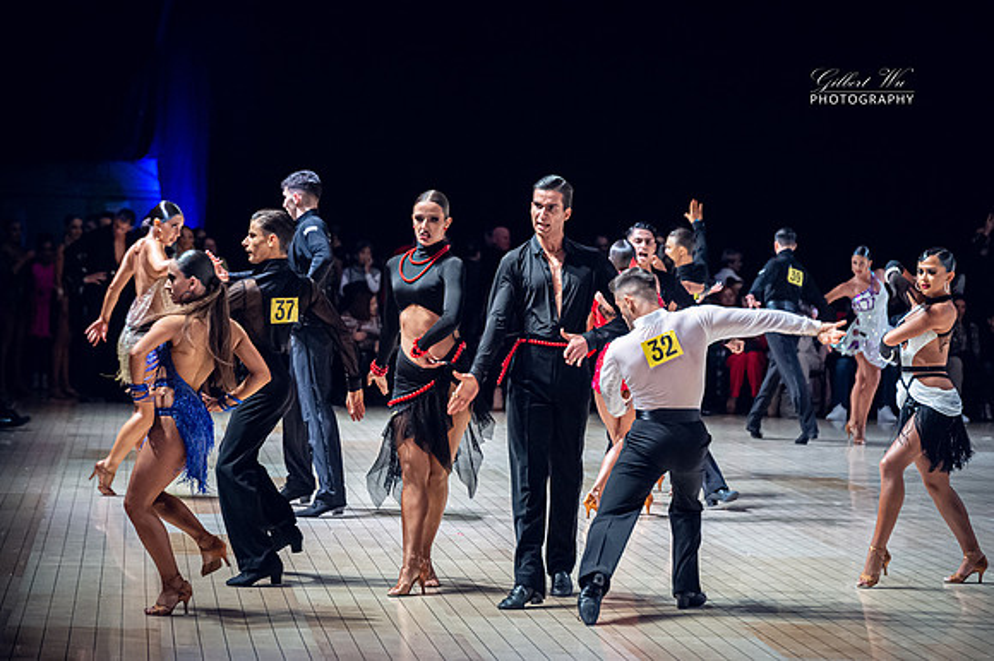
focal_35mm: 120
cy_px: 326
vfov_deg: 11.4
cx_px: 490
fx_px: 3300
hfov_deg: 17.1
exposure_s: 1/400
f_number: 3.8
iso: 9000
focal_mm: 116
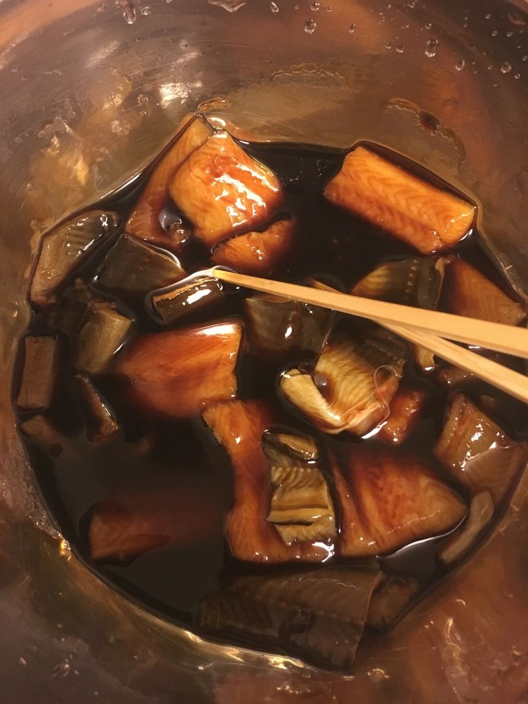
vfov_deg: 61.7
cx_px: 264
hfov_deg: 48.2
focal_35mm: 29
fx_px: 590
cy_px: 352
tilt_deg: -73.5
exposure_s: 1/15
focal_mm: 4.15
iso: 200
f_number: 2.2
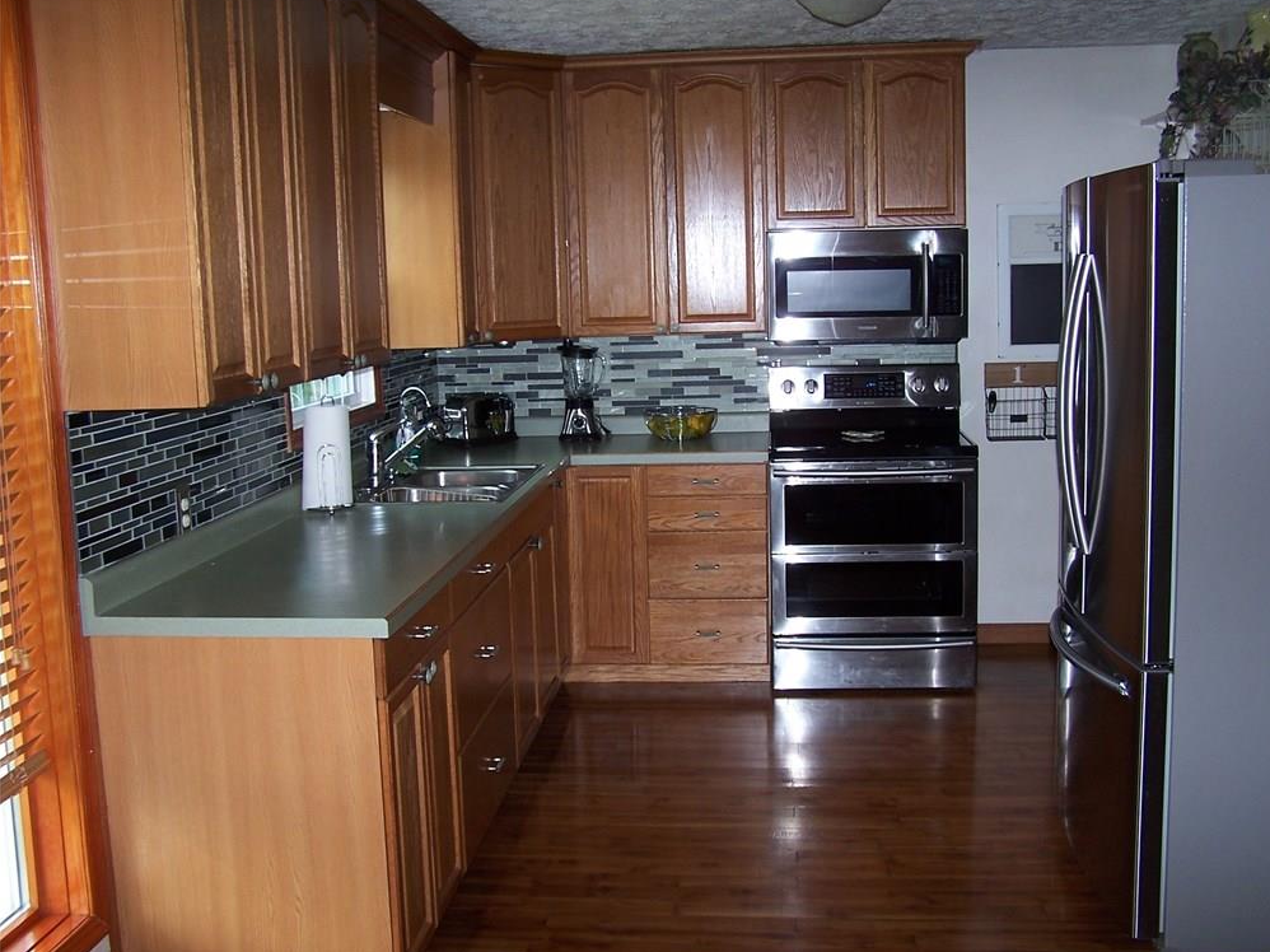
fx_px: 1430
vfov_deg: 36.8
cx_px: 650
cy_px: 470
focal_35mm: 39
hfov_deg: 47.9
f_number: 2.8
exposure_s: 1/60
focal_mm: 6.3
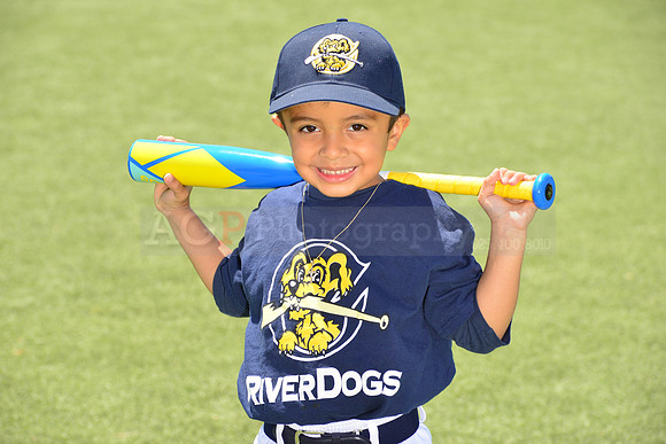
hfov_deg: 12.1
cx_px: 333
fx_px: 3146
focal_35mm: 170
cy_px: 222
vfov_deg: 8.1
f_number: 11
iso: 250
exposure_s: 1/250
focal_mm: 170
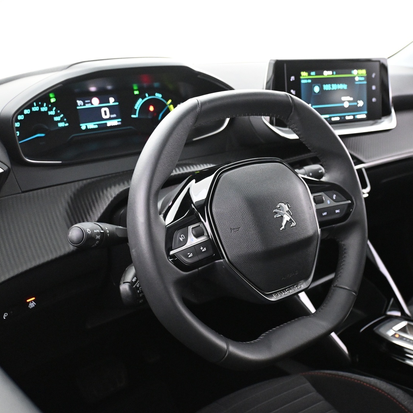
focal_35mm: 41
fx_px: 558
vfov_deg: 40.6
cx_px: 251
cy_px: 206
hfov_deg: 40.4
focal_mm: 21.5
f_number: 4
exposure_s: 1/25
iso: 4000
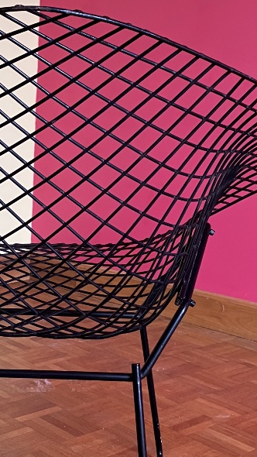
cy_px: 231
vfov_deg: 33.8
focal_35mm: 62
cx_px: 39
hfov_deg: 19.2
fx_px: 751
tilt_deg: -10.3
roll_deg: -3.7
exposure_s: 1/60
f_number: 1.8
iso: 200
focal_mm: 3.99
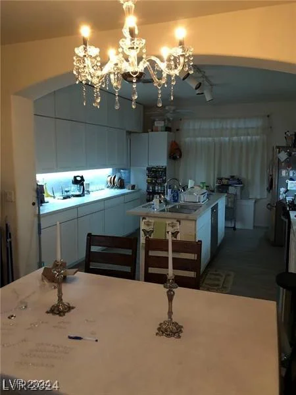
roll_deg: +0.5
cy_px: 198
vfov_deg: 63.4
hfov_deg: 49.7
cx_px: 148
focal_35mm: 28
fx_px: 319
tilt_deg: -5.8
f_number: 1.8
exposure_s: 1/4
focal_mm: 3.99
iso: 100
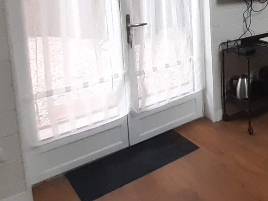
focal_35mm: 37
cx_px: 325
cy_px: 2
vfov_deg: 35.2
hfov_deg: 37.4
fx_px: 286
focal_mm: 1.13
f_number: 2.2
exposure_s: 1/33
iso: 200
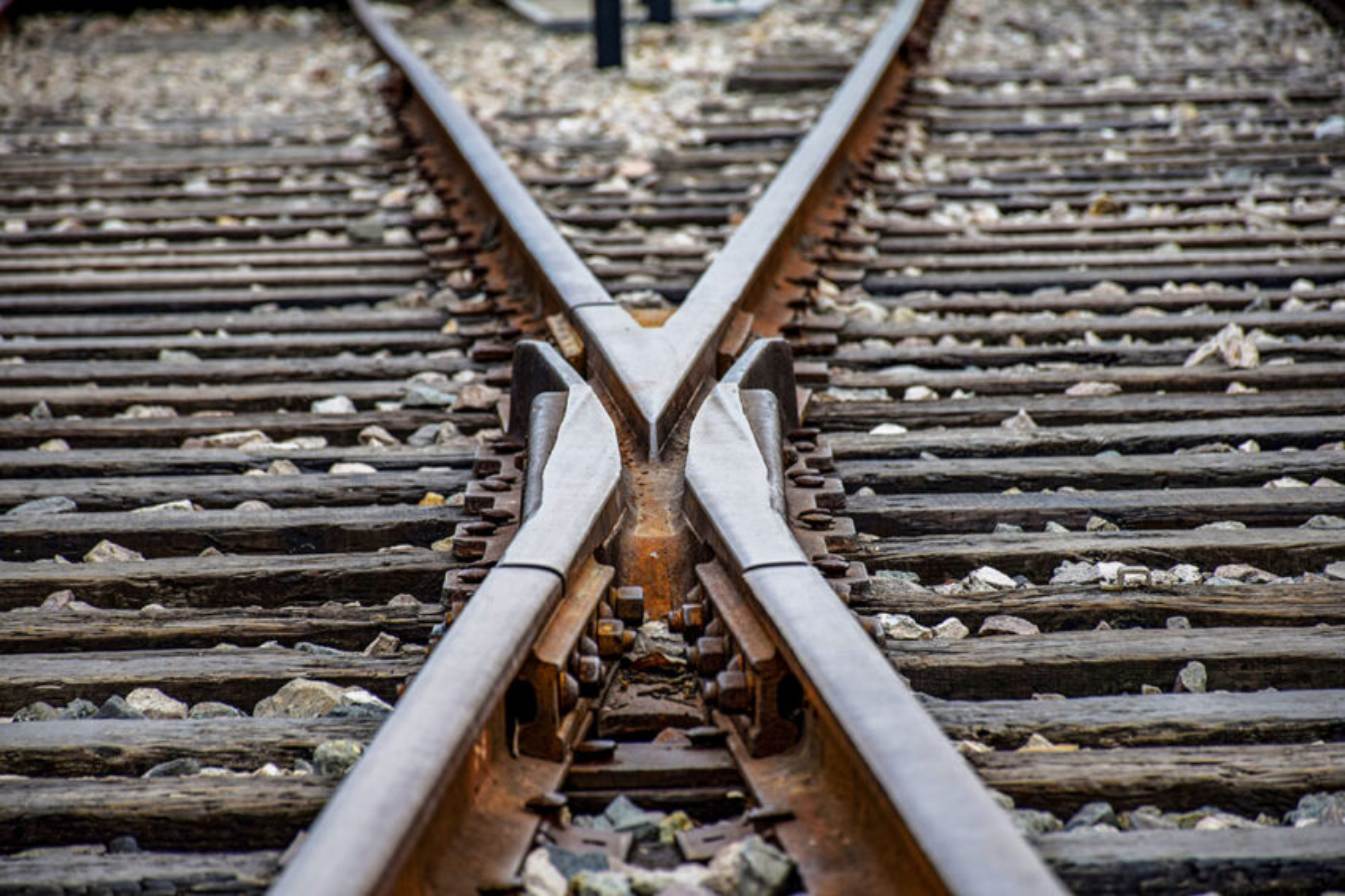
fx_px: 7284
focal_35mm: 195
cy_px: 448
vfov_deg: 7.0
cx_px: 672
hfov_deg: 10.6
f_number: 5.6
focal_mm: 130
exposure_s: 1/30
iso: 100
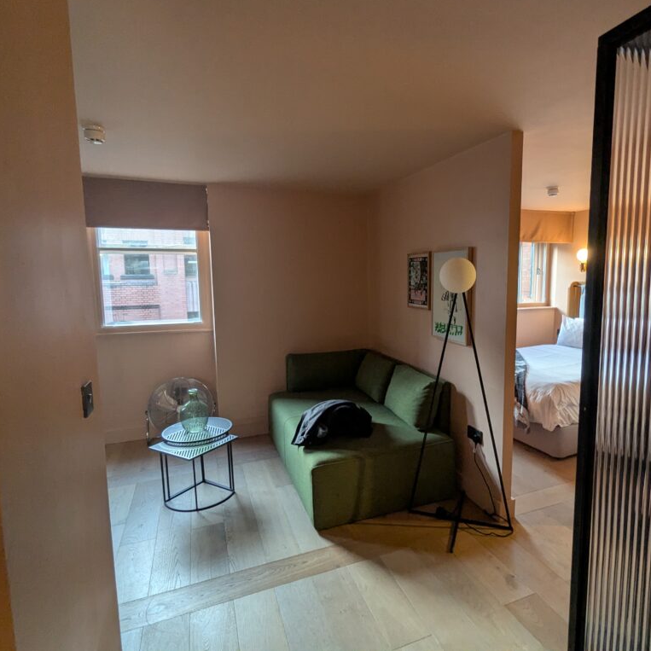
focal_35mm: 19
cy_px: 323
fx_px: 404
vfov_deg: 77.7
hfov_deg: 77.3
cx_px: 366
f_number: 2.2
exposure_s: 1/33.3
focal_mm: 2.35
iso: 201
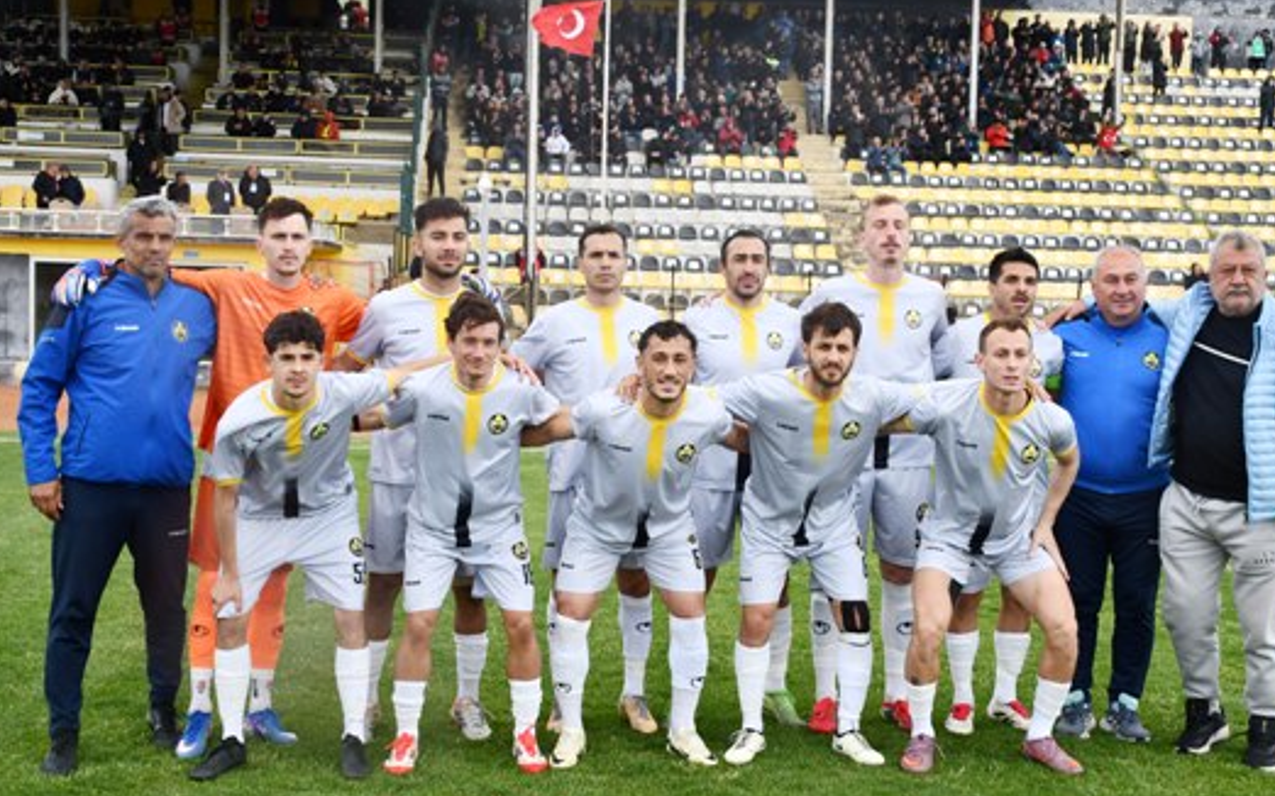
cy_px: 389
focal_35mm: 50
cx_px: 686
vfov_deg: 25.8
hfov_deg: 40.3
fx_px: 1737
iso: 400
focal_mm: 27
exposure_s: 1/250
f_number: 5
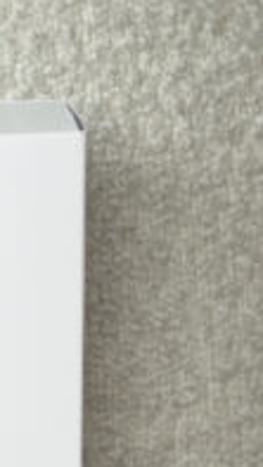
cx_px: -704
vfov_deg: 5.6
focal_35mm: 382
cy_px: 636
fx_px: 4730
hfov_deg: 3.1
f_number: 2.8
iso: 320
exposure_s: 1/125
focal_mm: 70
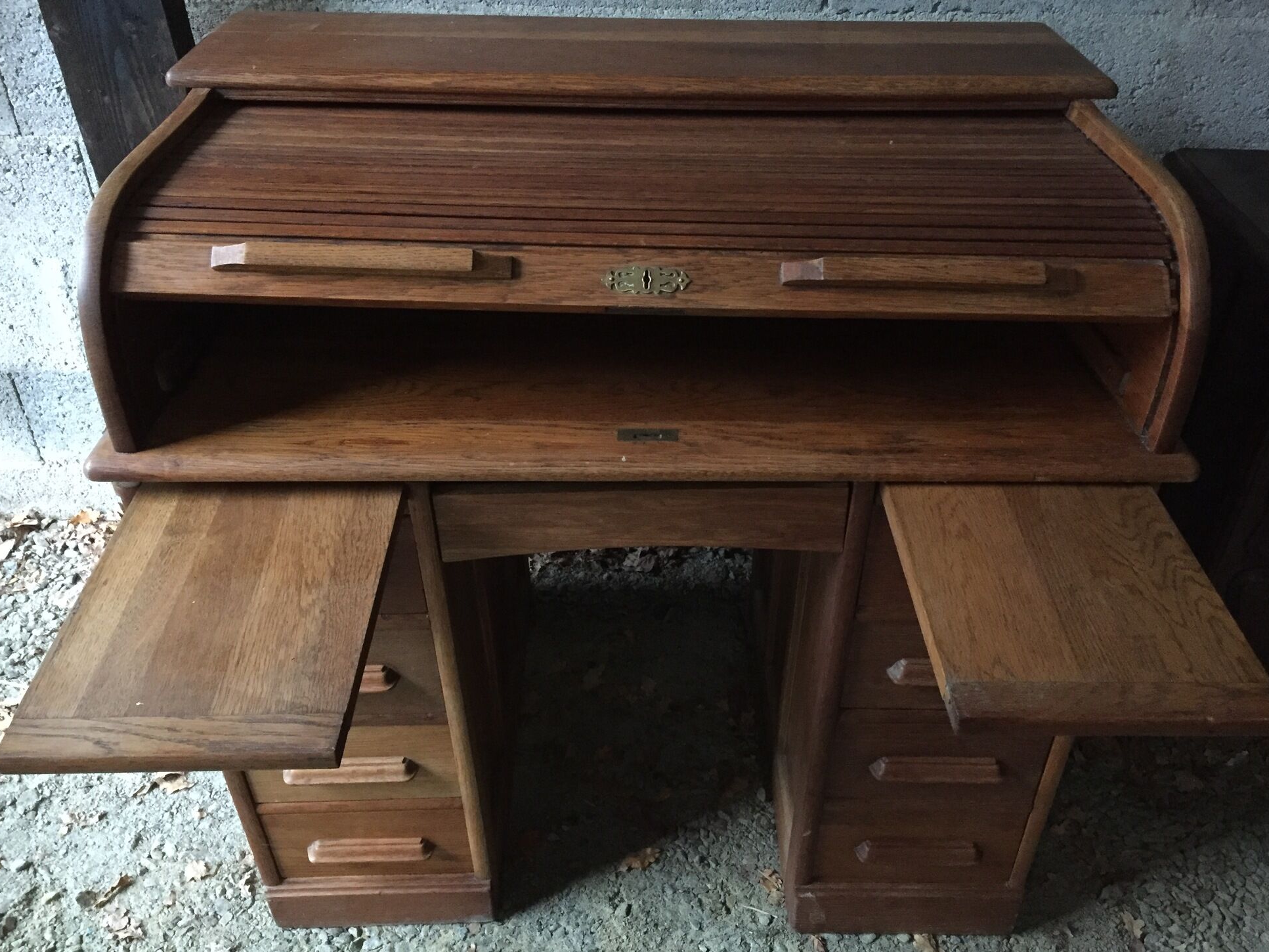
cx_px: 639
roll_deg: +2.1
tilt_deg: -34.8
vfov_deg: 46.8
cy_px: 461
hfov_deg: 60.0
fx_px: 1100
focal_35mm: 30
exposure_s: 1/17
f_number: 2.2
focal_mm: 4.15
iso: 400
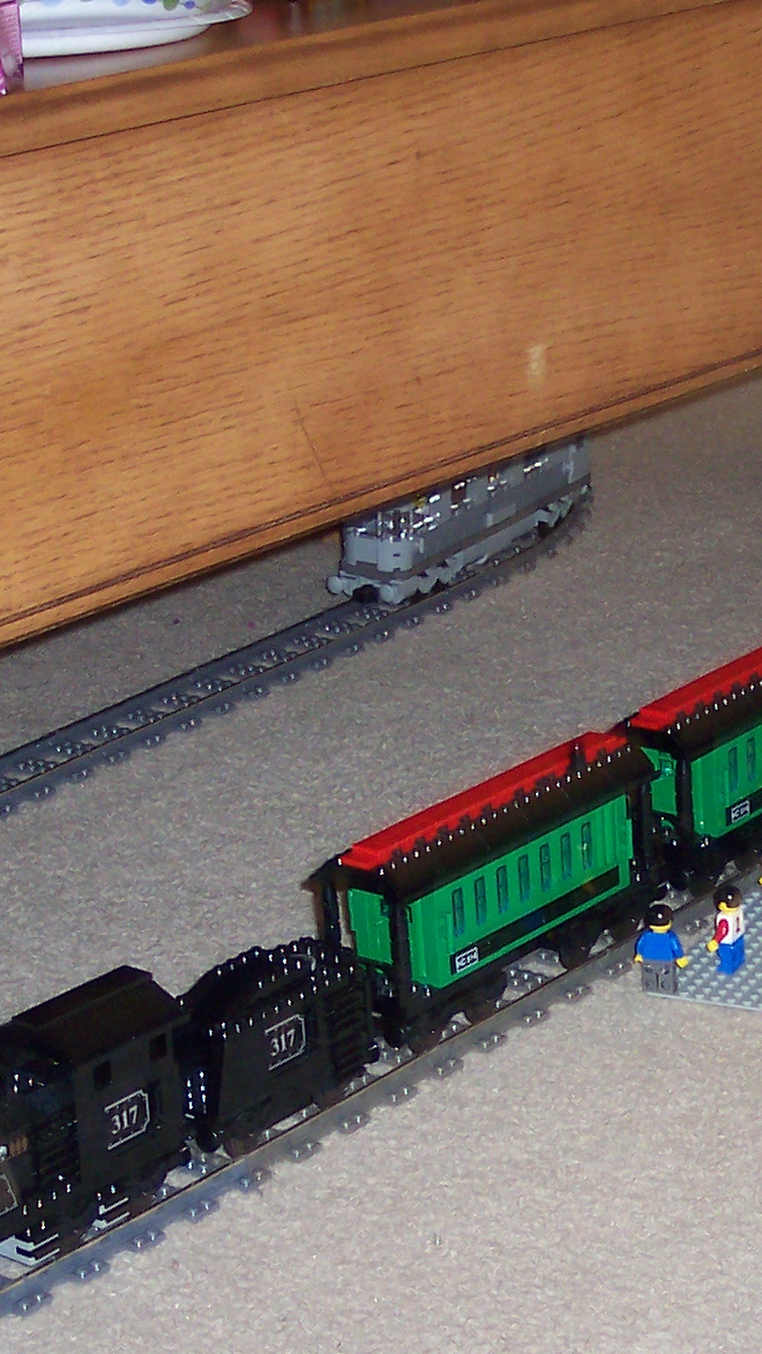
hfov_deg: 13.2
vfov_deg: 23.3
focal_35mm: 91
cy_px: 917
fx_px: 3268
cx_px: 687
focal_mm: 8
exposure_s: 1/30
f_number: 2.8
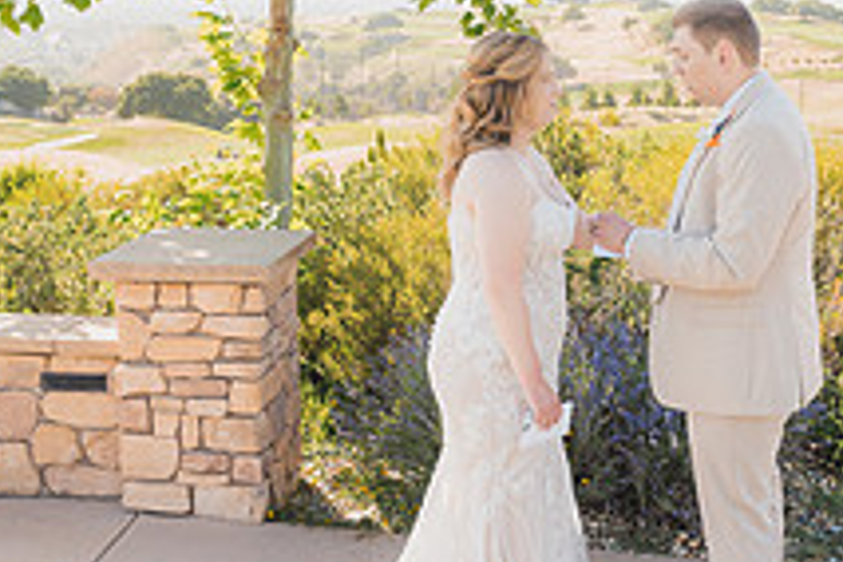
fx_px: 1147
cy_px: 184
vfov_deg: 27.3
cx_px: 586
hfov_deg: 39.7
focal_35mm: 49
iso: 125
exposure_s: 1/640
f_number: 2.8
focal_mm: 18
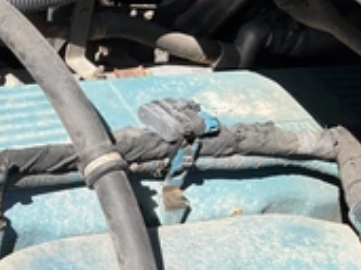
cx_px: -57
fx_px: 709
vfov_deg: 21.2
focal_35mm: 68
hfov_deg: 25.9
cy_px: 232
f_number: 1.8
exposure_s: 1/1098
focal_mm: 3
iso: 25
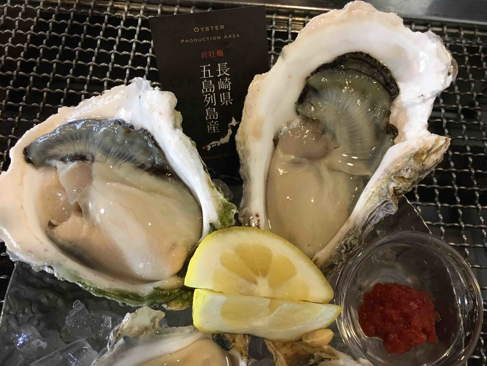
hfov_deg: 61.7
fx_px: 408
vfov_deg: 48.2
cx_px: 244
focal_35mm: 29
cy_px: 183
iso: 200
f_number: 2.2
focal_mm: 4.15
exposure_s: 1/30
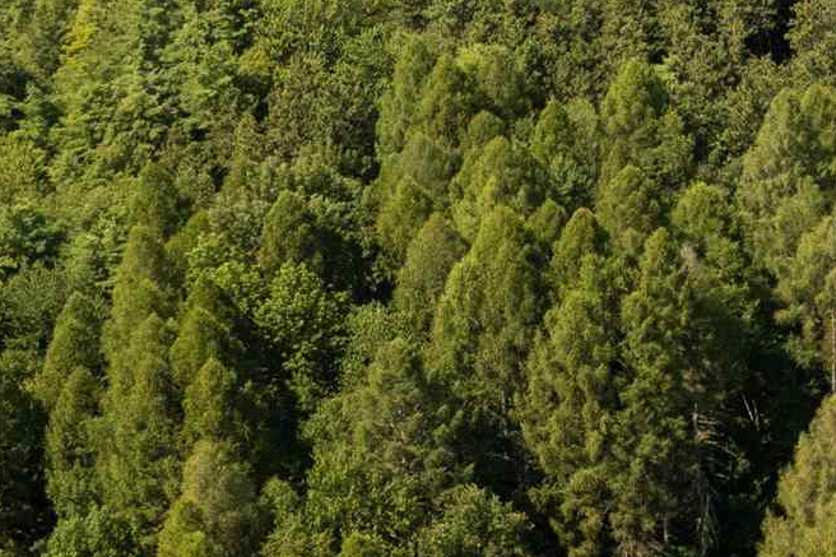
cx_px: 1055
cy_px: -162
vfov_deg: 12.9
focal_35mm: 103
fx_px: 2391
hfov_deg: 18.6
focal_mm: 8.38
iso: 100
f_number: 2.8
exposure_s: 1/200
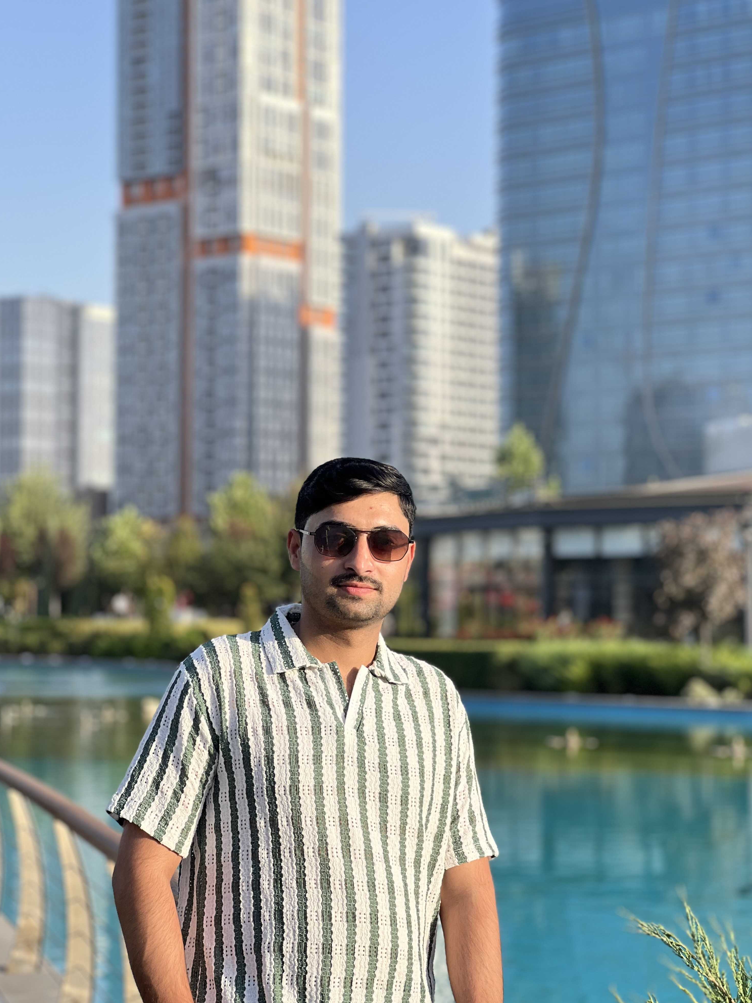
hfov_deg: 18.7
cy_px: 506
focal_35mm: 79
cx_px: 376
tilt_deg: +4.0
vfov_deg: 24.7
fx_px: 2289
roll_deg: +0.1
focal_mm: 9
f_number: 2.8
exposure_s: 1/328
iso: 32
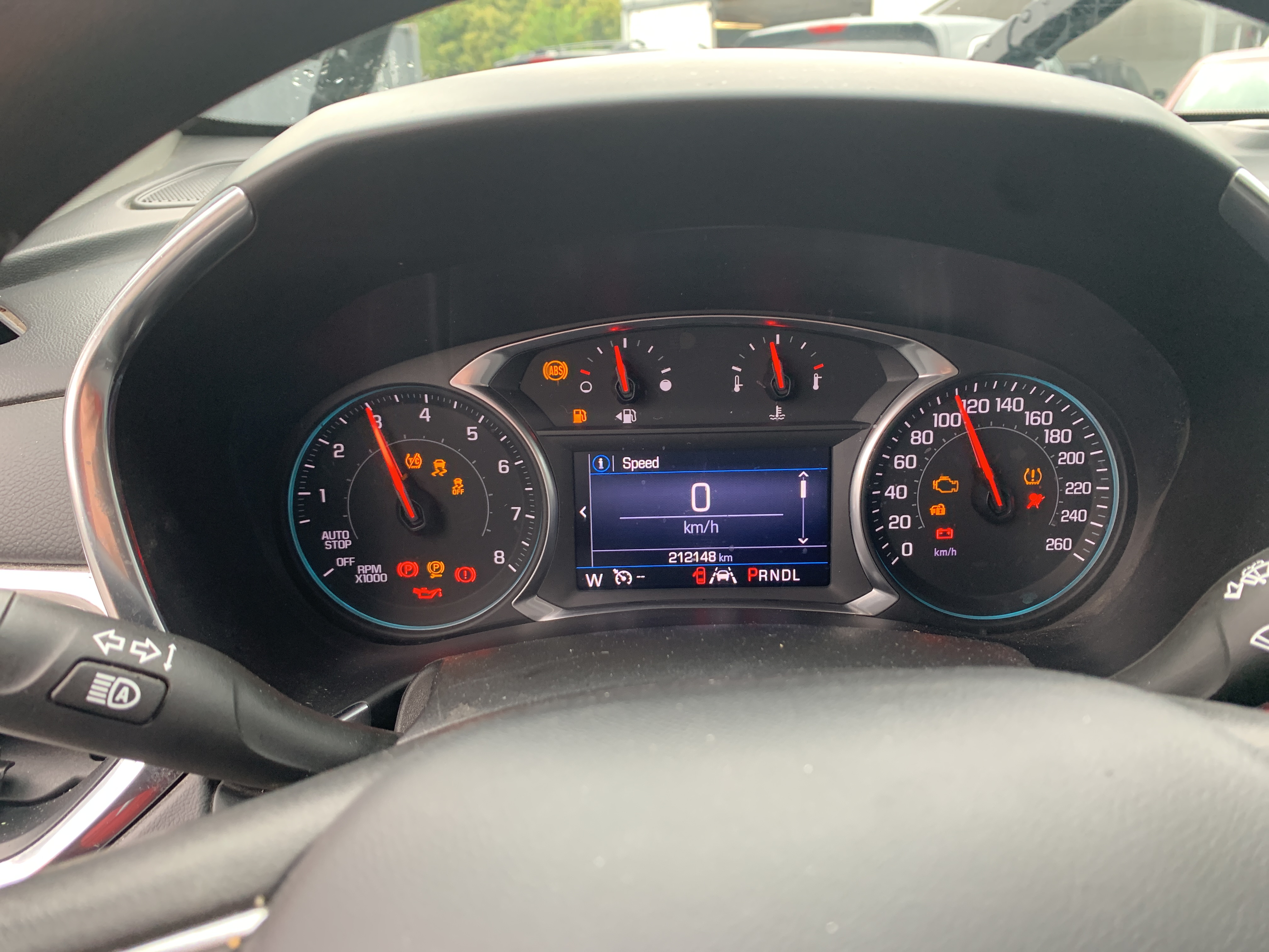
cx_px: 634
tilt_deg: -18.6
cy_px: 476
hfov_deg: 67.3
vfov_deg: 53.1
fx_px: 953
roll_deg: +3.5
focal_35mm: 26
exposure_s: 1/66
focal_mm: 4.25
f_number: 1.8
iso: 100
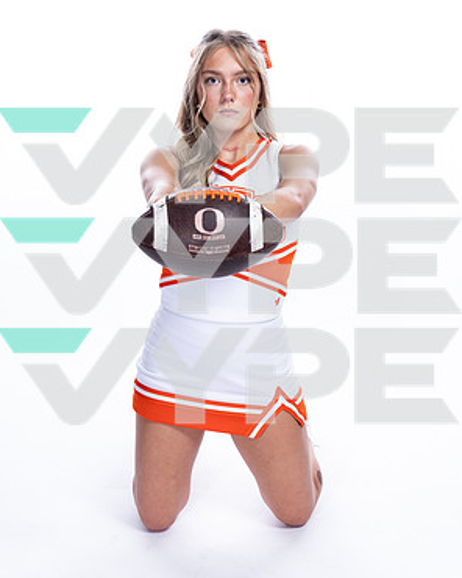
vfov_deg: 26.1
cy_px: 267
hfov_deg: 21.0
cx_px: 231
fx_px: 1248
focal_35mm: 73
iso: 400
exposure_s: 1/250
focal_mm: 64
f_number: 5.6
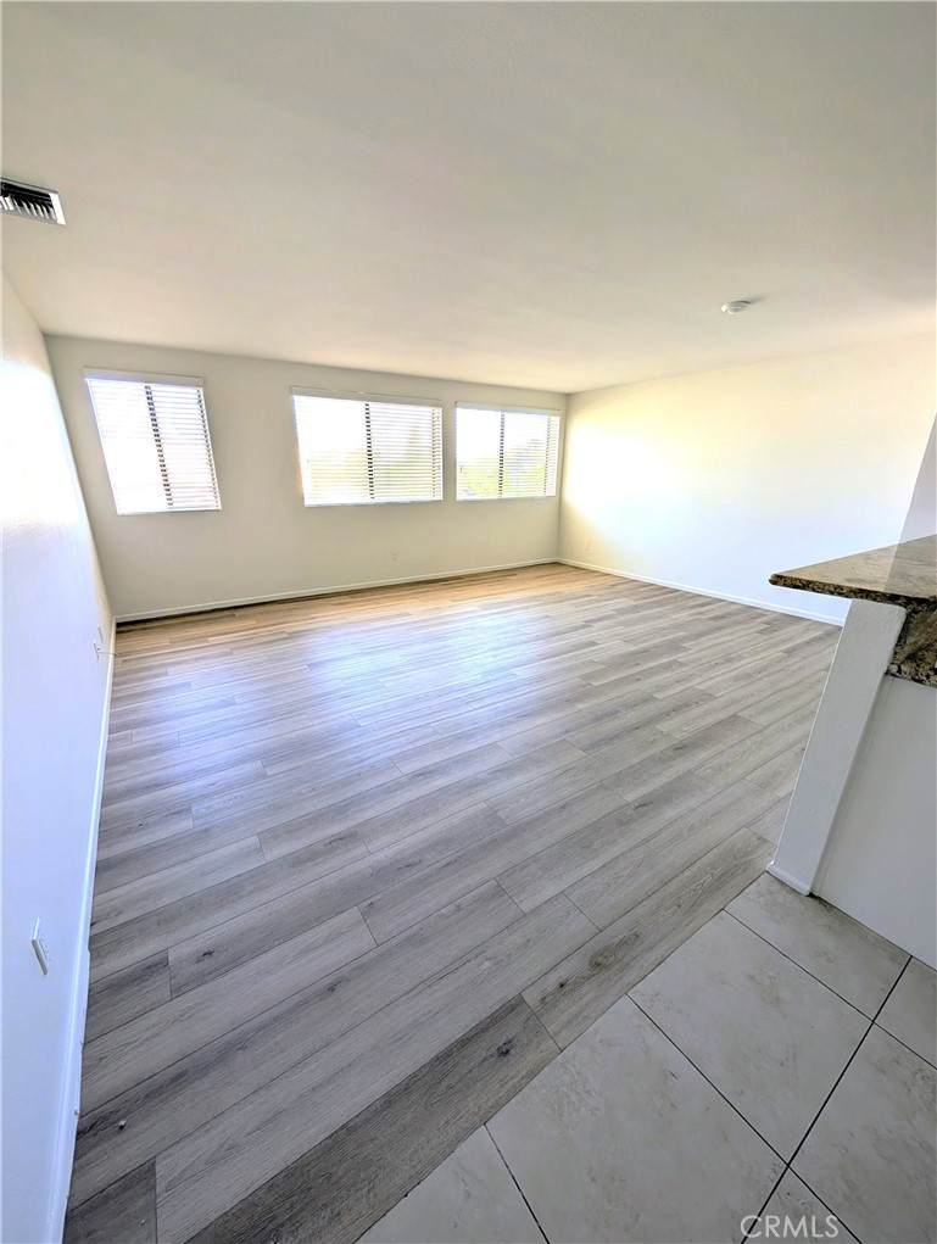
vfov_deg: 110.4
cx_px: 468
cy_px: 622
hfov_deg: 94.7
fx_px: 432
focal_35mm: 12
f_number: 1.7
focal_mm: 2.02
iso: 77
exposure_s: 1/340
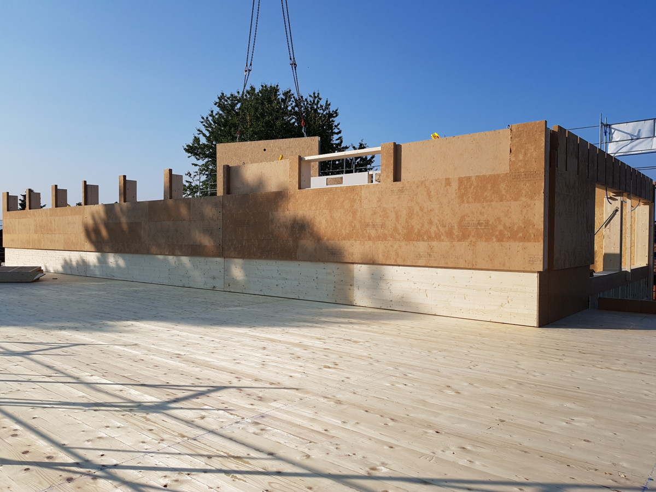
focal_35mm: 26
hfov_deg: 67.3
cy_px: 246
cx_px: 328
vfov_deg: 53.1
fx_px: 493
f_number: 1.7
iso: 50
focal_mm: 4.2
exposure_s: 1/3664
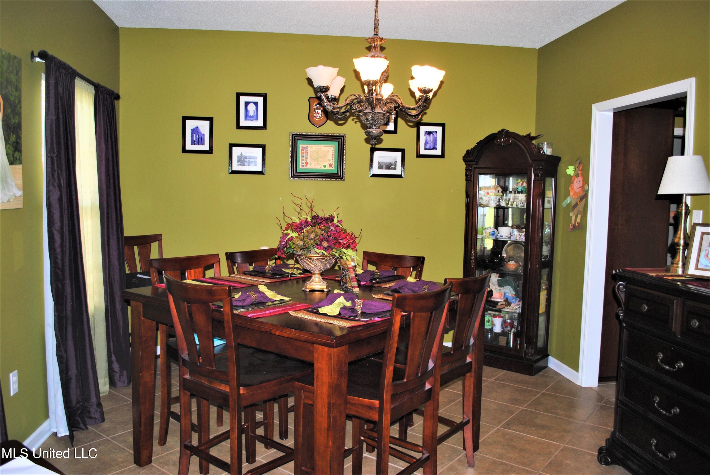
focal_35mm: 27
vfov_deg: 48.0
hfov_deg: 67.3
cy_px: 238
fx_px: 533
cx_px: 355
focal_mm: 18
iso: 200
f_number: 3.5
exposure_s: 1/60
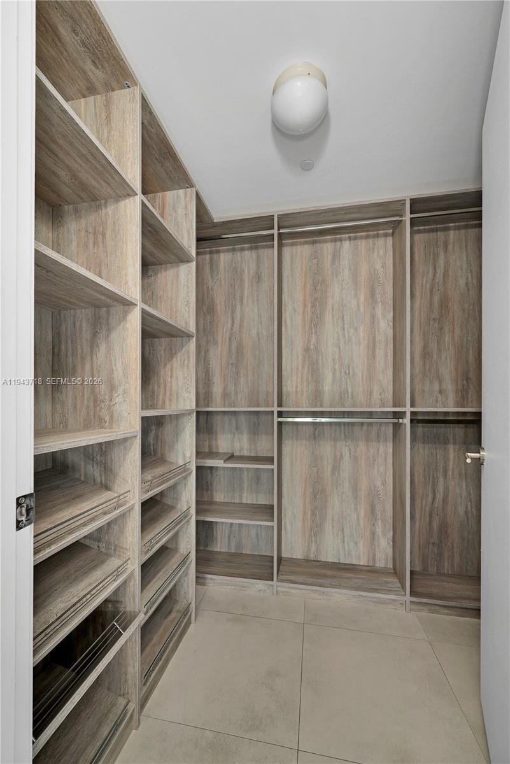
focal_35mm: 14
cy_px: 382
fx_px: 297
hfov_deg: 81.3
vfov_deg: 104.2
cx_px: 255
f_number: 8
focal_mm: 14
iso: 1250
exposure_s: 1/10
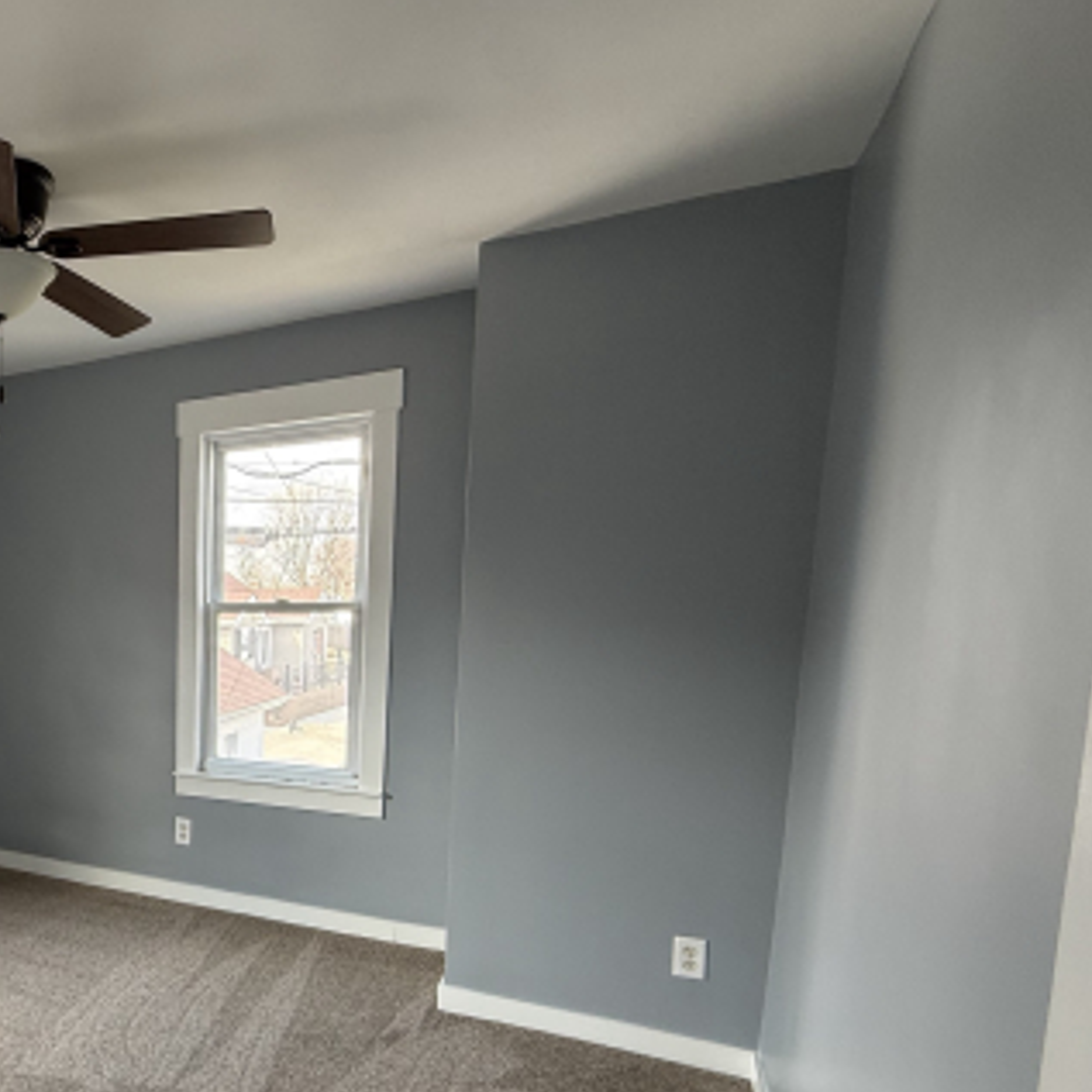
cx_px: 22
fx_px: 928
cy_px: 723
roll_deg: +0.1
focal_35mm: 26
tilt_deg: -6.6
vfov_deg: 59.6
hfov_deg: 50.4
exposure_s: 1/99
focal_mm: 2.22
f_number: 2.2
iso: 100
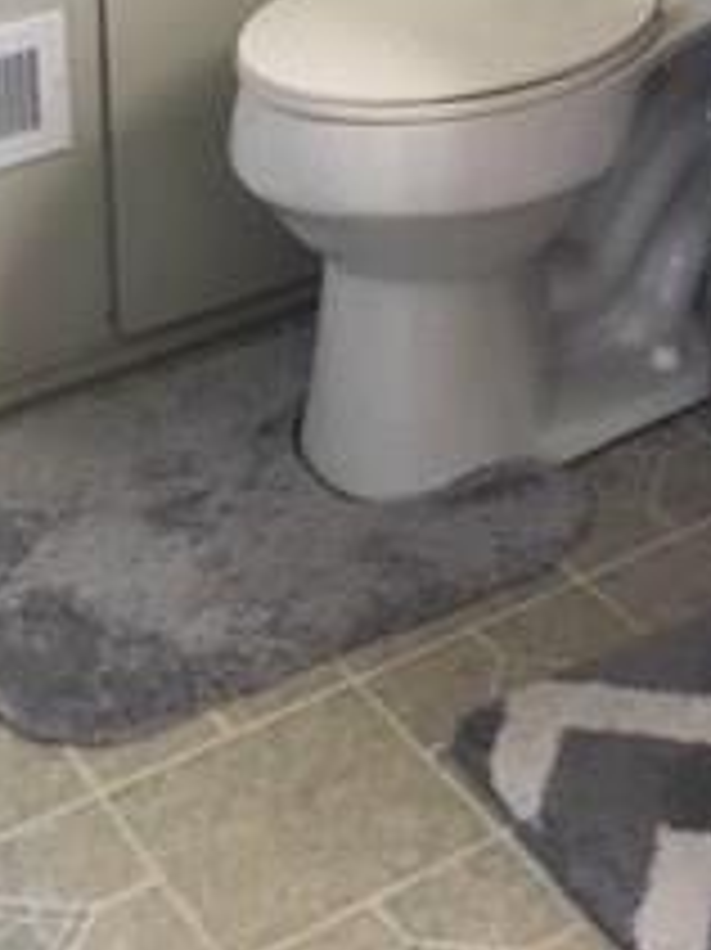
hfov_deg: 16.5
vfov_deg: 19.4
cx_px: 670
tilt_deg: -10.4
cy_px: -482
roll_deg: +1.3
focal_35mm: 88
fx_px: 2412
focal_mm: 4.15
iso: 200
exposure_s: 1/17
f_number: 2.2
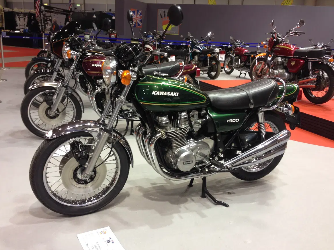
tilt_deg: -17.7
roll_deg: -2.3
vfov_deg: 41.8
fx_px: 328
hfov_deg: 54.0
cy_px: 123
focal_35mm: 34
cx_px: 166
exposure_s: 1/20
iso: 64
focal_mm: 4.12
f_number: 2.4
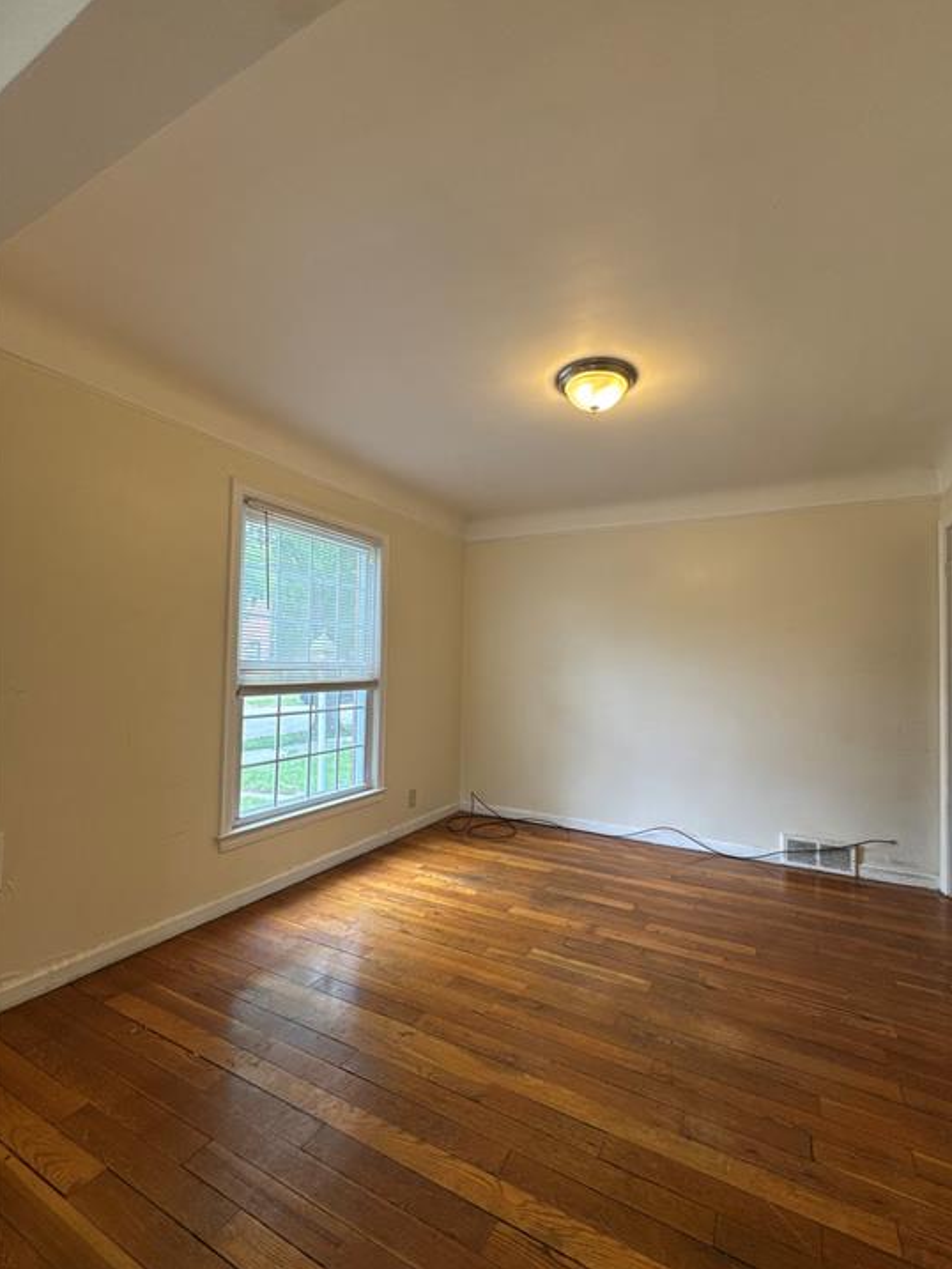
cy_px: 648
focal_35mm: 15
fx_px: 550
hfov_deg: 81.7
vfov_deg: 98.1
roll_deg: +0.4
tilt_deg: +2.1
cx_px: 501
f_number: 2.2
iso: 125
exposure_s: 1/120
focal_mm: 2.22
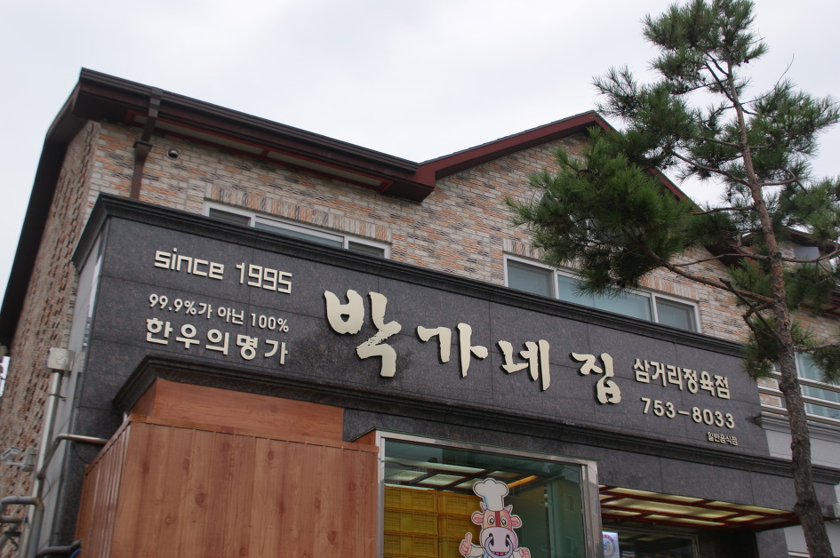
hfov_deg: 49.6
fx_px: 909
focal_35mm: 39
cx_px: 420
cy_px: 279
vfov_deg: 34.1
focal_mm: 26
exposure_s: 1/60
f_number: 5.6
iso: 100
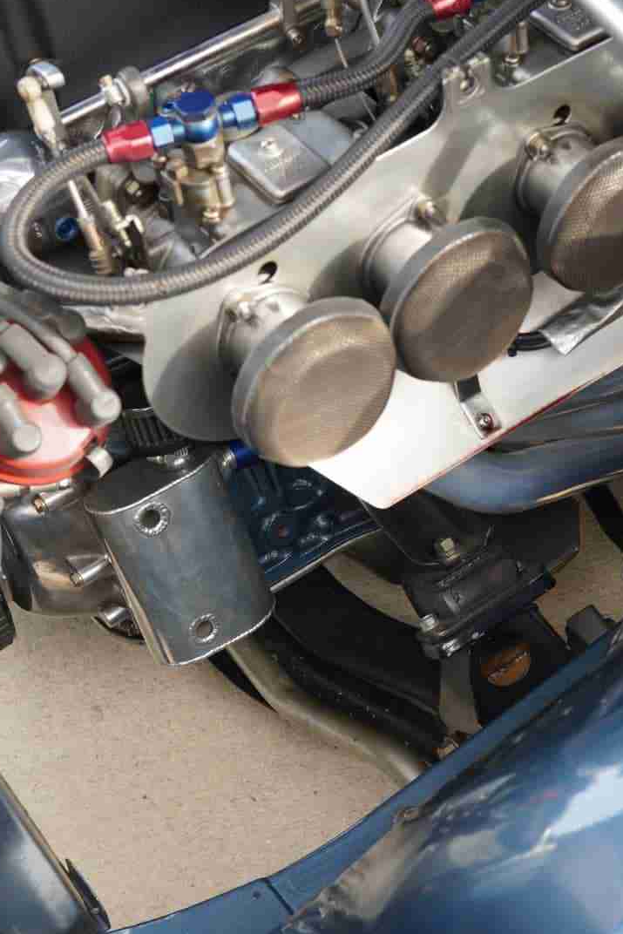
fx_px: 1764
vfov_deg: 29.7
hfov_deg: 19.8
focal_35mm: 68
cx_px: 511
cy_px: 465
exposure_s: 1/60
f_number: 4
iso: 160
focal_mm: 30
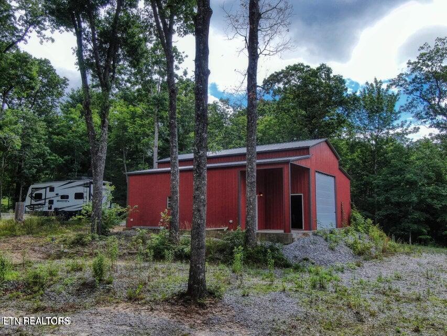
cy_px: 168
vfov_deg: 48.2
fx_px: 375
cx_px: 224
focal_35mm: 29
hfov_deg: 61.7
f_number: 3
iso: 100
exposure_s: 1/800
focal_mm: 5
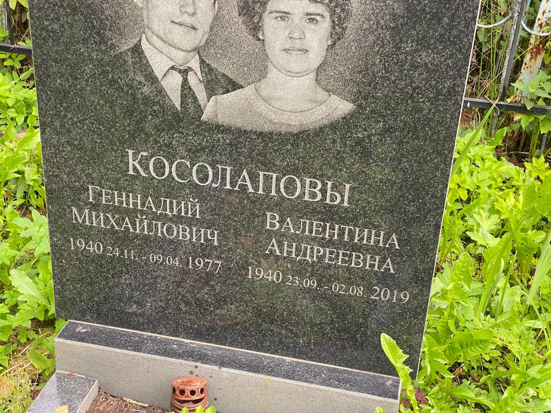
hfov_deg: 36.8
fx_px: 828
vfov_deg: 28.0
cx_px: 276
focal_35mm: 52
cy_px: 206
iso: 32
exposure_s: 1/122
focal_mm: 6
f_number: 2
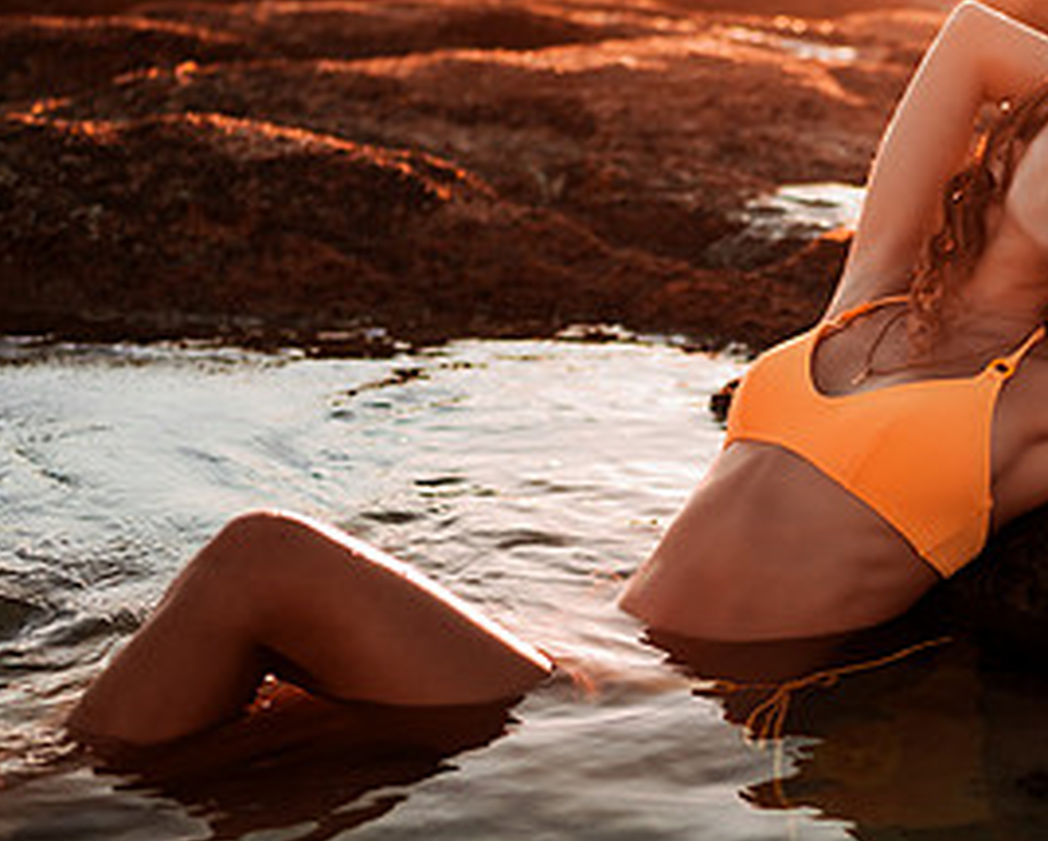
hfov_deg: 26.1
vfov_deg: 21.6
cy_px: 366
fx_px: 2205
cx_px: 884
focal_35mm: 71
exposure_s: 1/1250
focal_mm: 35
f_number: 1.8
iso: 50
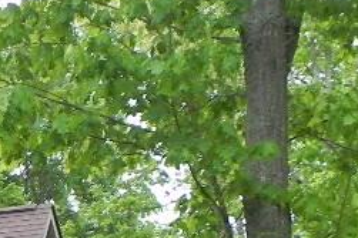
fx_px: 1938
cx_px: -345
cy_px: 457
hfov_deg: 9.8
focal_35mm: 195
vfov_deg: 6.8
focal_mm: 8.2
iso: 160
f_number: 4
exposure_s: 1/115
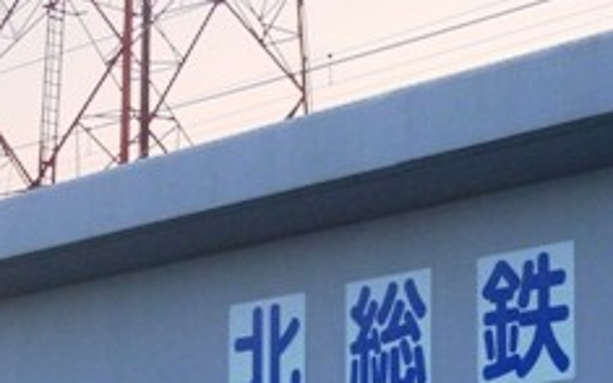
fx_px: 2406
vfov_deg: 8.9
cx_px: 410
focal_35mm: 144
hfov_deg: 14.5
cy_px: 517
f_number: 2.8
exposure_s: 1/125
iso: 160
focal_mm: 12.8
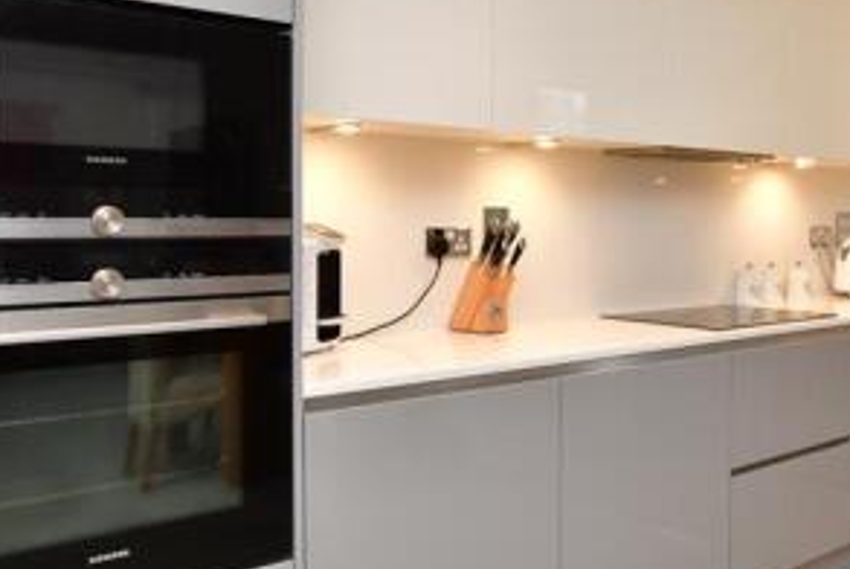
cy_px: 222
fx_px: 898
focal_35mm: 38
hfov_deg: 47.2
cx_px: 708
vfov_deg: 35.0
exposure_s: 1/10
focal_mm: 11.5
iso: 200
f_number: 8
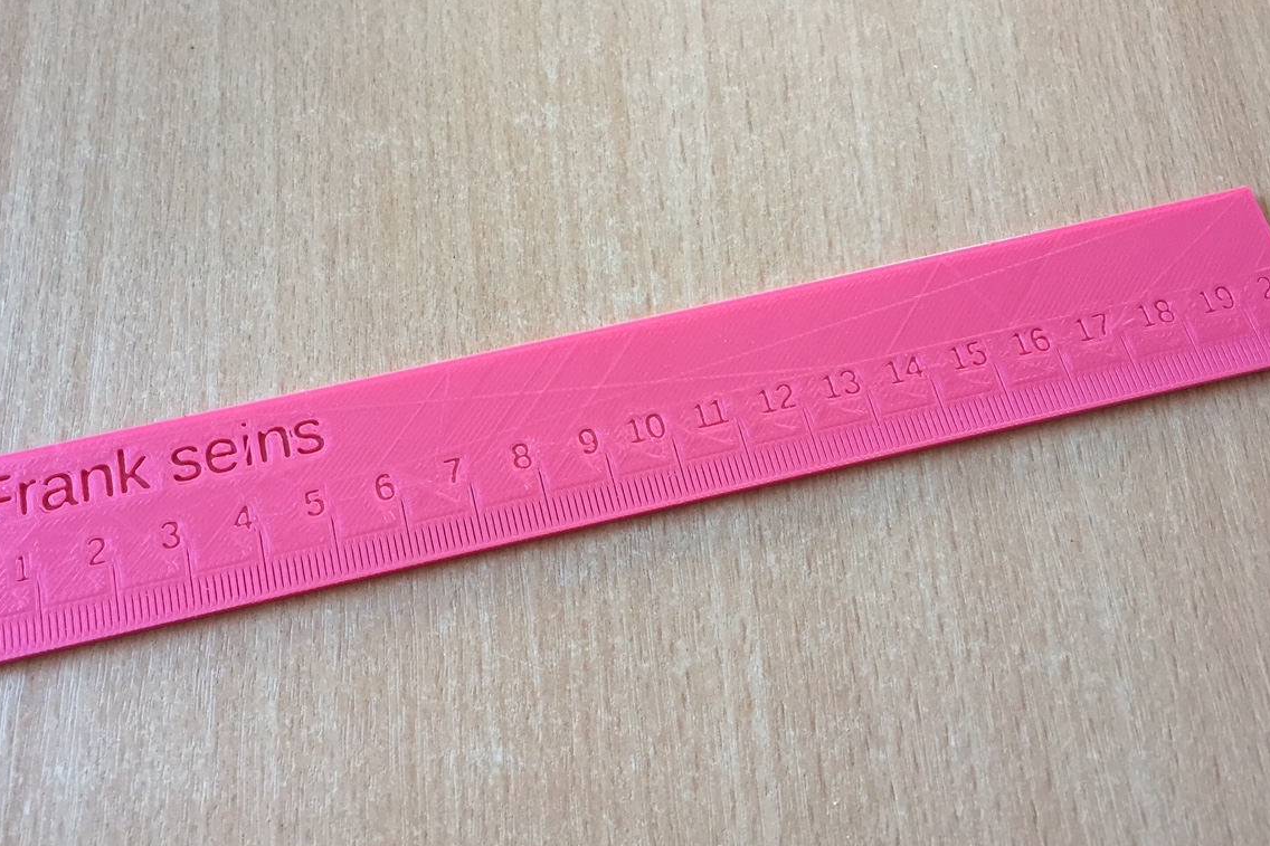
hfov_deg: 55.8
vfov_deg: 38.8
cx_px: 632
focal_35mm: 34
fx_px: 1199
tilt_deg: -68.9
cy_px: 462
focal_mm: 4.15
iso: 50
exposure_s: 1/33
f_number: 2.2
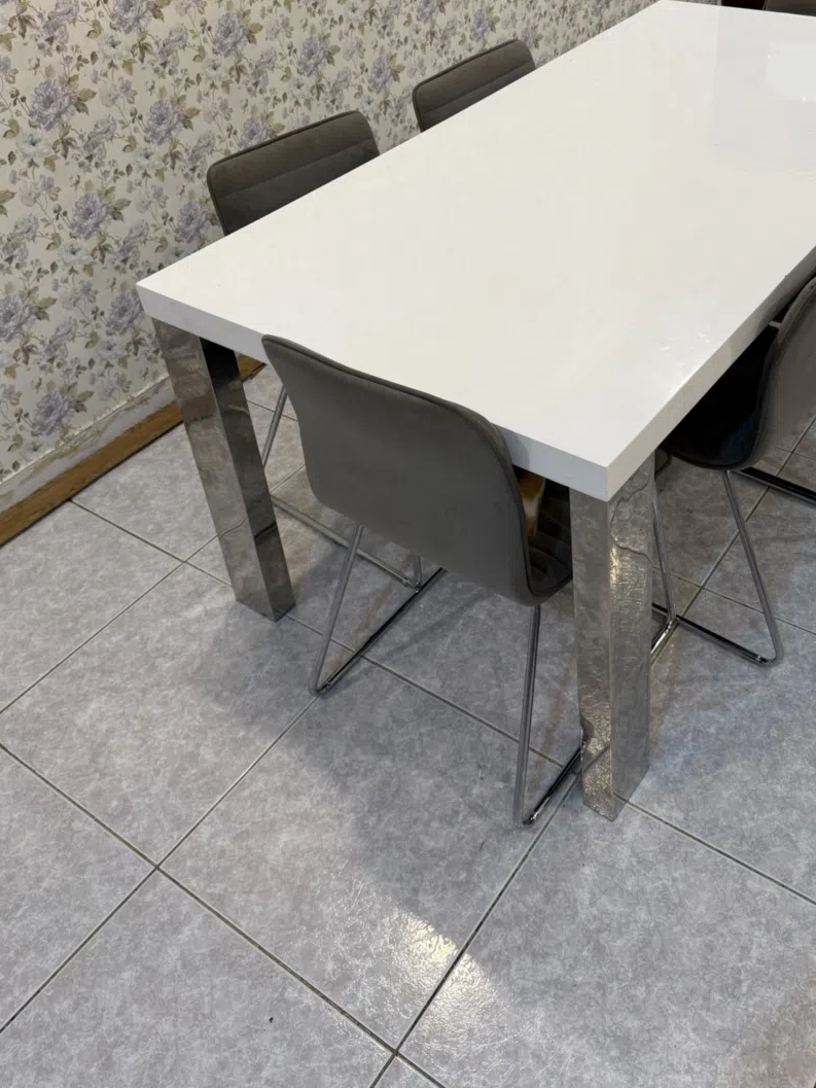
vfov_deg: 57.5
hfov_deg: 45.1
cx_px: 504
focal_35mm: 31
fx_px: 974
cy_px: 399
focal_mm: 6.76
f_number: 1.78
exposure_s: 1/50
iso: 125
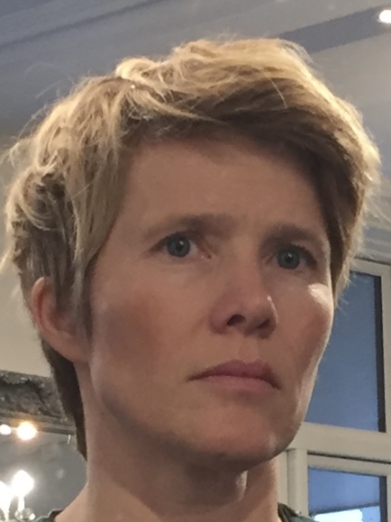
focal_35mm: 44
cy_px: 233
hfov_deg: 32.9
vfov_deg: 42.9
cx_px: 191
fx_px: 663
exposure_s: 1/33
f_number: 2.2
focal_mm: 4.15
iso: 100
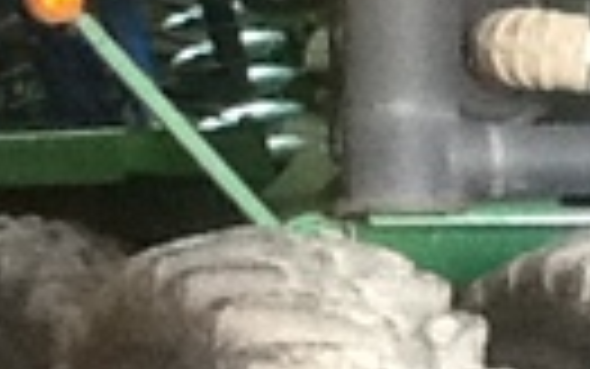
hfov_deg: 10.7
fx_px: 3121
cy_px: 342
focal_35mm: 194
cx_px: 613
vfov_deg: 6.8
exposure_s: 1/30
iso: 200
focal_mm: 2.03
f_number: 2.4
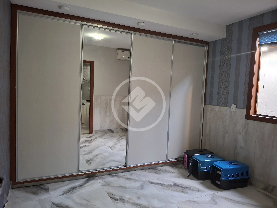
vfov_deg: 54.9
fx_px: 200
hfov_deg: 69.4
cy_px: 104
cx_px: 138
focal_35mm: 25
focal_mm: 4.69
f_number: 1.8
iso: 250
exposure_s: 1/40
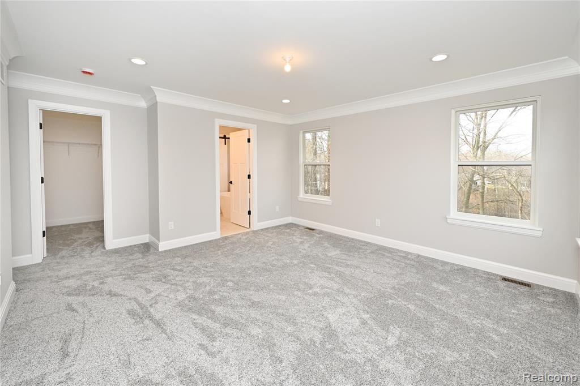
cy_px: 193
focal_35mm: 14
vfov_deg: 81.2
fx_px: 225
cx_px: 290
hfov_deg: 104.3
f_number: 10
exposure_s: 1/60
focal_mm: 14
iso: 720
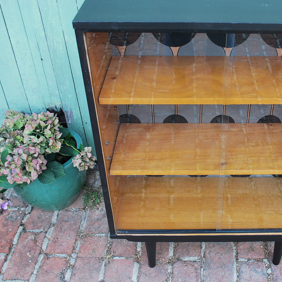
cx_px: 203
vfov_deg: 36.8
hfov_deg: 36.1
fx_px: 424
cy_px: 141
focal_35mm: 46
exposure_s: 1/100
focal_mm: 24
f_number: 5
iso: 200
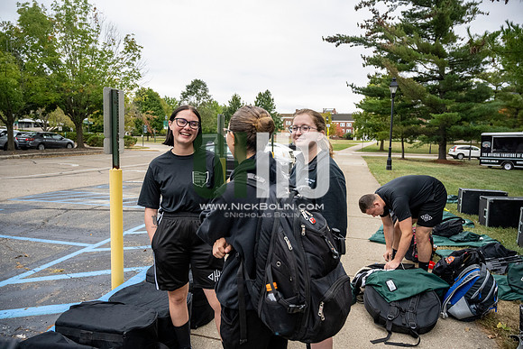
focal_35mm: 24
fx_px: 349
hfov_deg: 73.7
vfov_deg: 53.2
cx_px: 262
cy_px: 174
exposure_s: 1/4000
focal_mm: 24
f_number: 4
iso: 2000
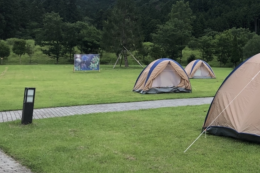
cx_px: 232
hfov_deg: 33.8
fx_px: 404
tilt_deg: +4.3
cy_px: 48
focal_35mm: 56
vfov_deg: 24.0
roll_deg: -1.1
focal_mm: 3.99
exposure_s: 1/762
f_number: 1.8
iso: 20
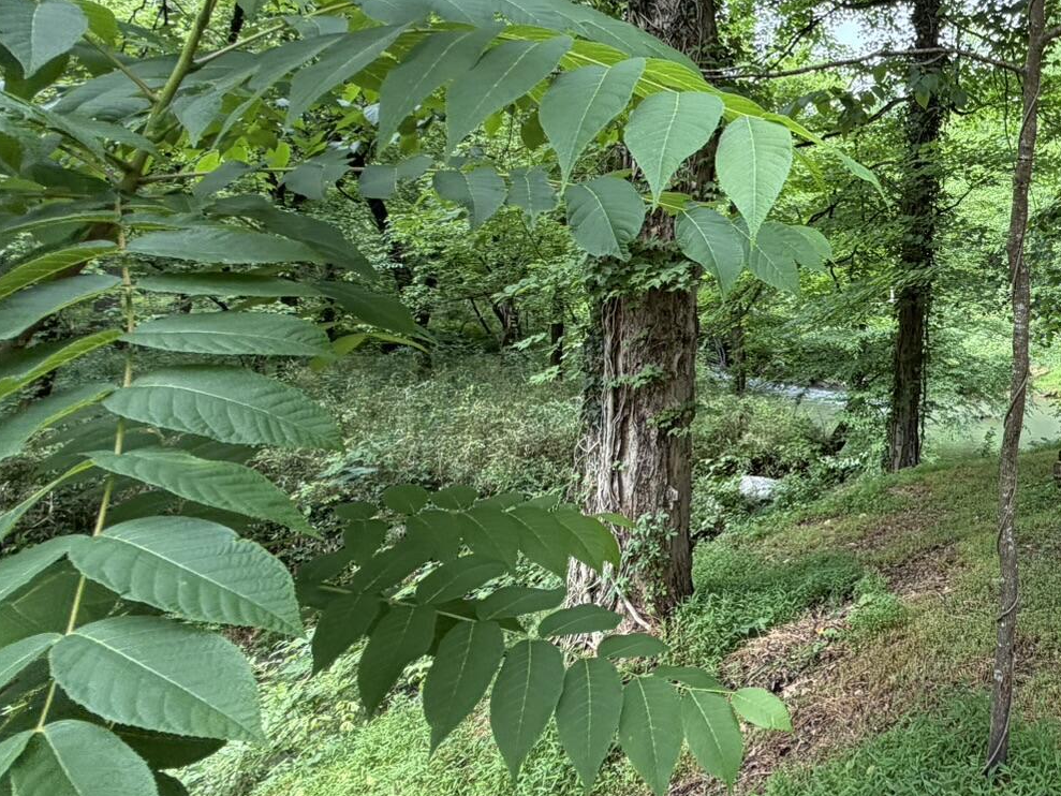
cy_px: 251
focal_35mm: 29
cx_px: 1041
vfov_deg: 47.3
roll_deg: -1.8
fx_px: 889
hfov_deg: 50.8
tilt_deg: +1.4
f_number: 2.2
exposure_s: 1/121
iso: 80
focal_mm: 2.22
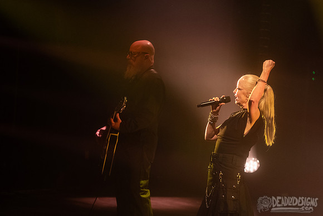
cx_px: 185
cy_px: 108
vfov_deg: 5.8
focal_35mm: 235
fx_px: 2112
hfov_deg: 8.7
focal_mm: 200
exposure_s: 1/320
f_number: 4
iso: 2500
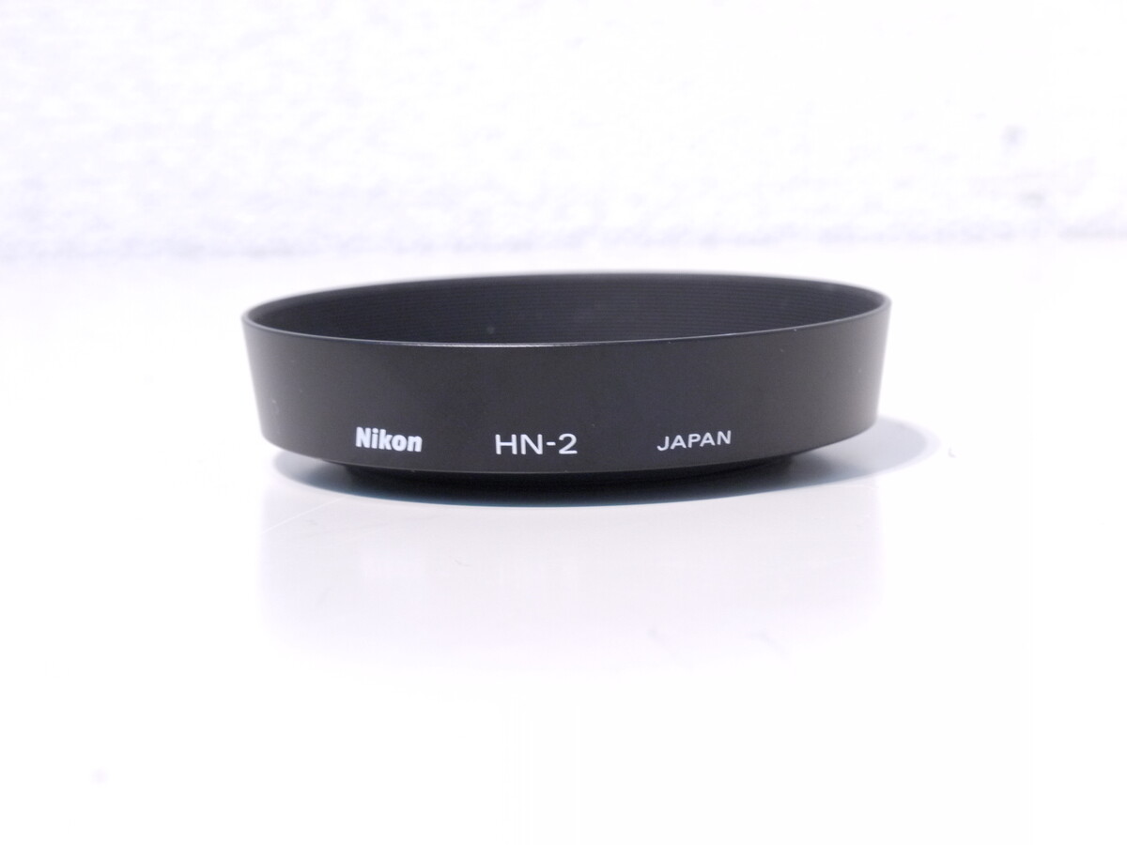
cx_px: 564
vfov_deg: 16.4
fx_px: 2930
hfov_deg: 21.8
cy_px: 422
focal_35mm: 90
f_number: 11
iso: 800
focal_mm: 45
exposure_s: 1/25
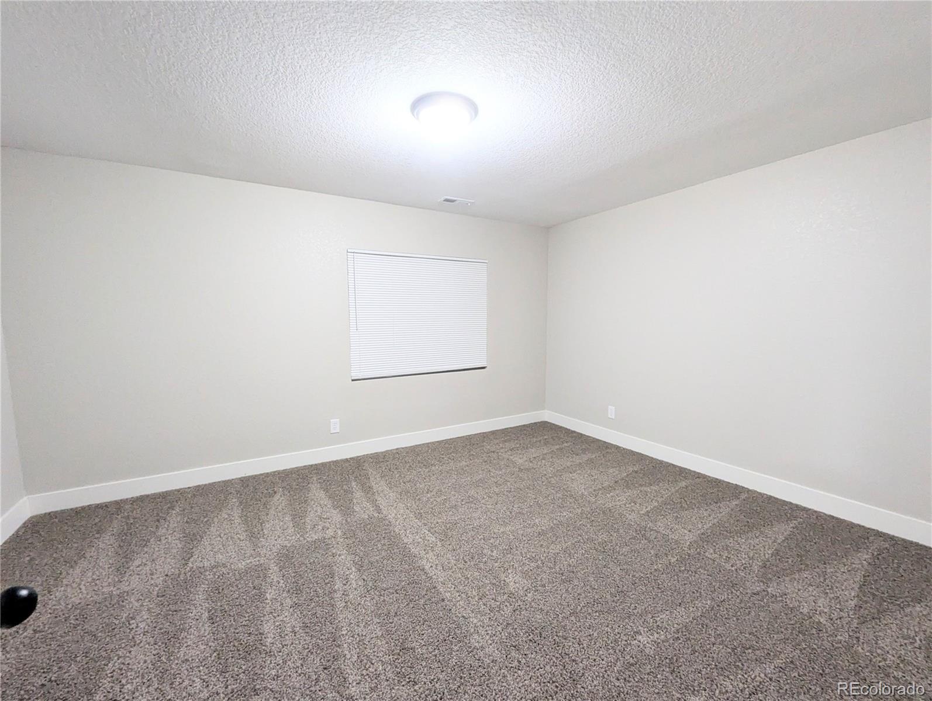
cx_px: 466
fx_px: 350
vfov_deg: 90.1
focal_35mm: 13
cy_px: 350
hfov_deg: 106.1
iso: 300
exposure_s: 1/40
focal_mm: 1.95
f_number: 2.2
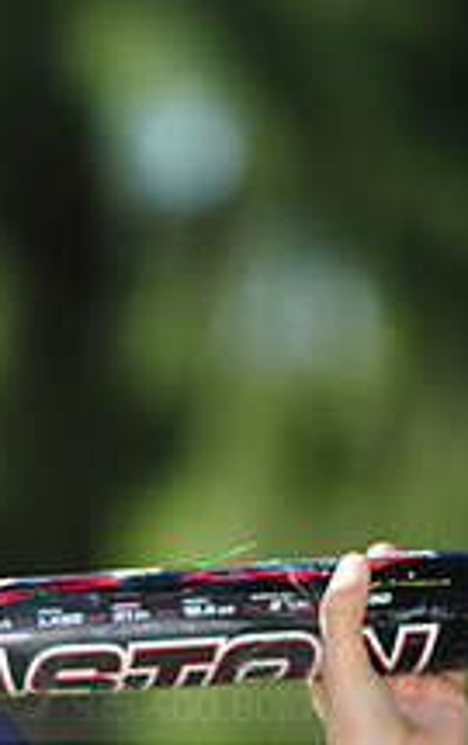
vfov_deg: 3.8
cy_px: 638
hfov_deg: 2.4
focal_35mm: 549
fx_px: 11166
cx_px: -347
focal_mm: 200
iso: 200
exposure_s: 1/500
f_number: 4.5
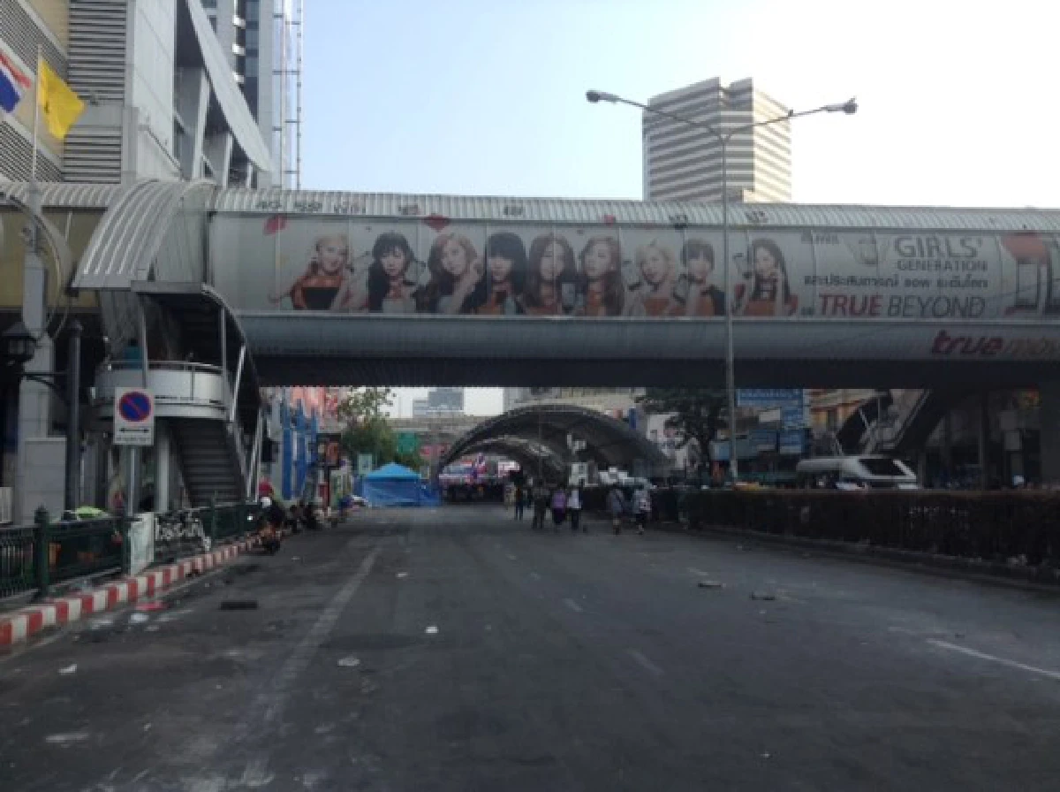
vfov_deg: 42.8
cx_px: 530
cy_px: 396
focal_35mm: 33
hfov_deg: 55.4
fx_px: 1009
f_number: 2.4
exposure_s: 1/460
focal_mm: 3.3
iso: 32
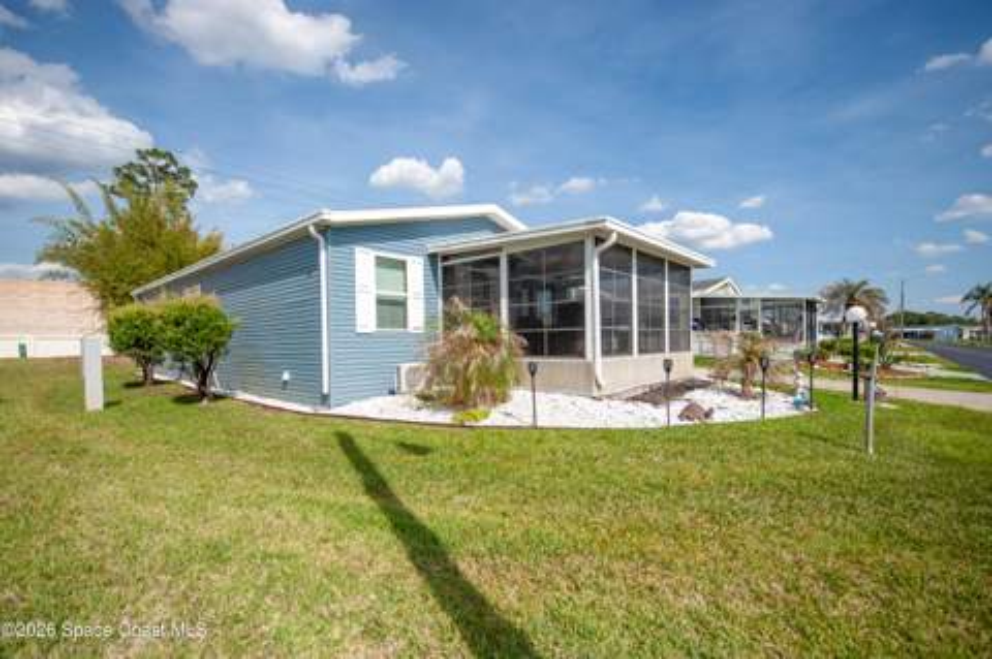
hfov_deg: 96.5
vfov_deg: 73.2
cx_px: 482
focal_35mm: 16
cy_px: 353
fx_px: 443
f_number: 3.2
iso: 500
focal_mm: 15
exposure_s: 1/8000
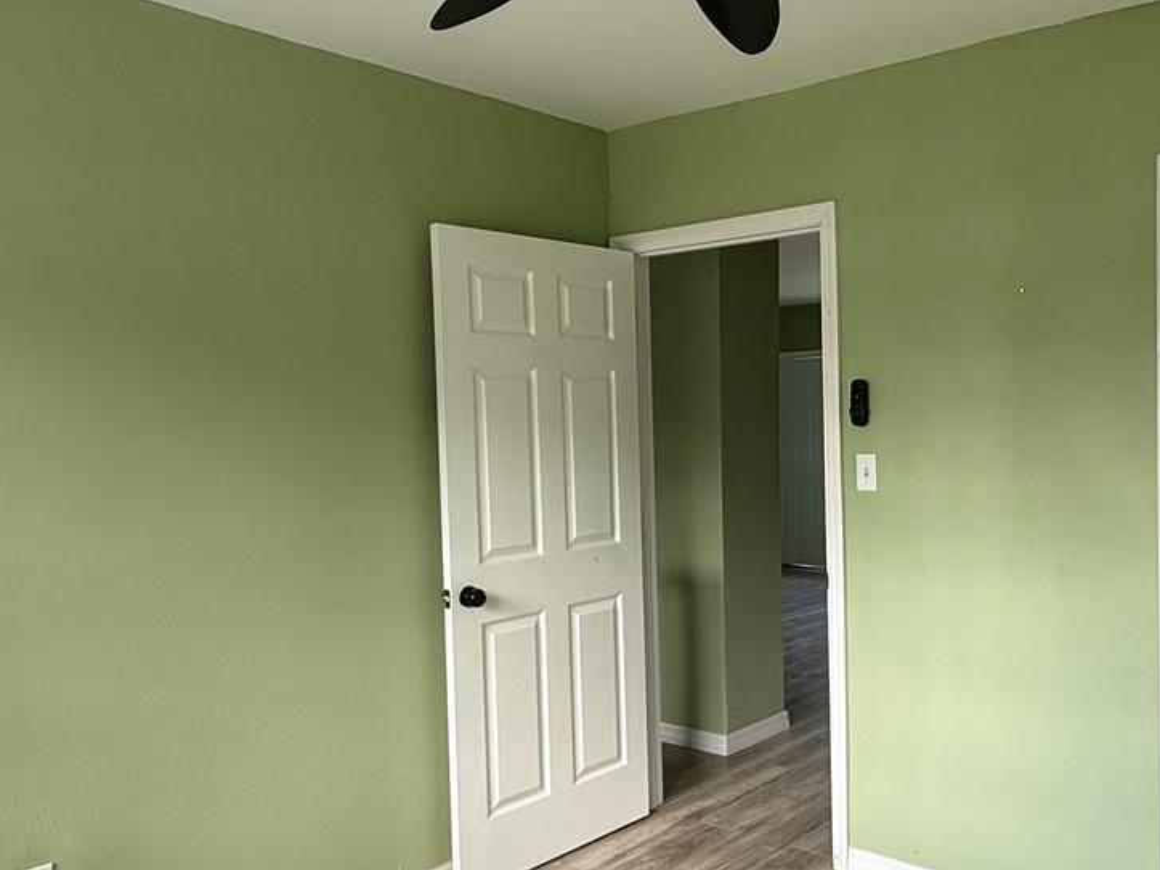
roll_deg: +1.4
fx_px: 1039
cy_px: 448
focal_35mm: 31
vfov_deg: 45.4
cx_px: 756
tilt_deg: -1.6
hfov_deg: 57.3
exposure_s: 1/99
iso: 80
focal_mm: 2.22
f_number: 2.2
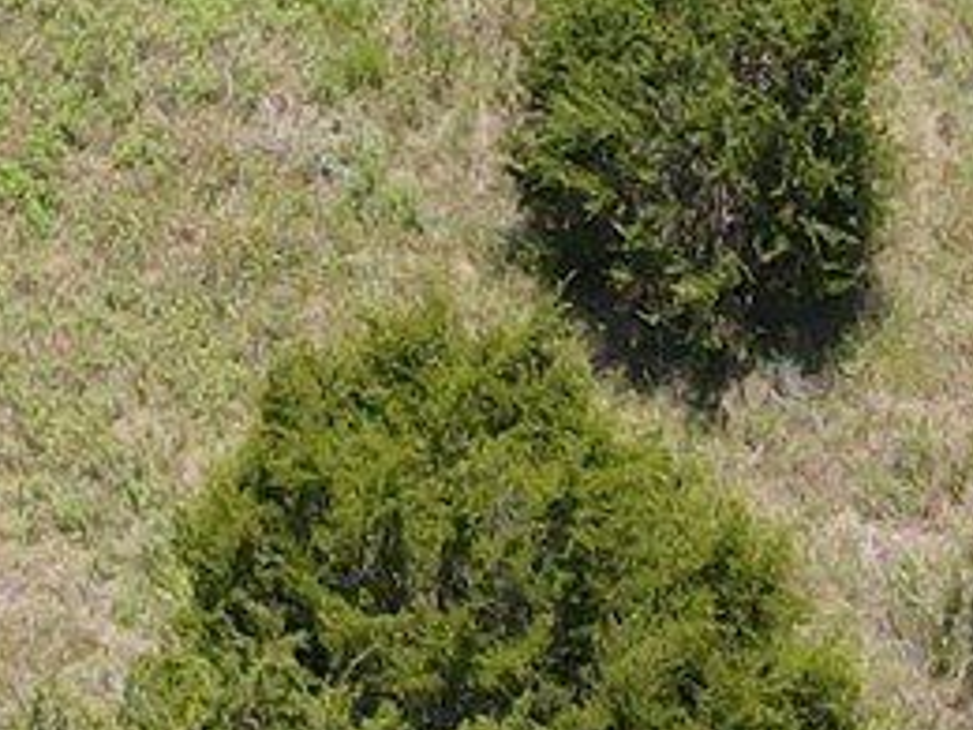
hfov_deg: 10.0
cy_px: -1175
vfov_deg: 7.3
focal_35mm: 189
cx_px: -677
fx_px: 5312
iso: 100
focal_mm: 4.5
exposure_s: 1/320
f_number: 2.8
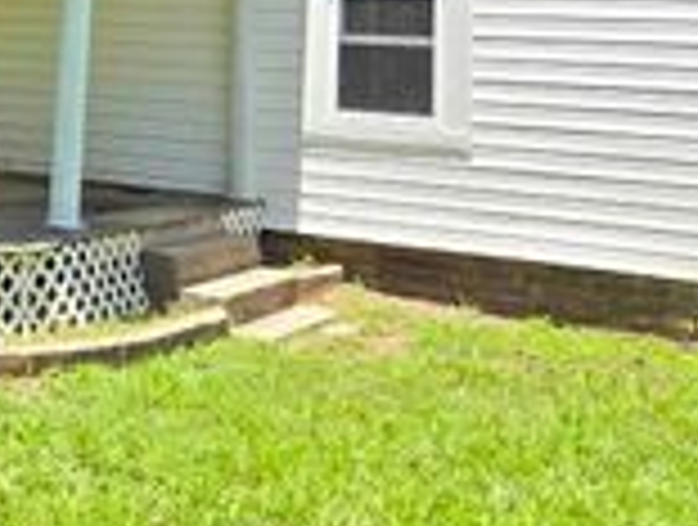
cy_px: -79
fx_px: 1496
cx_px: -167
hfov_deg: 23.7
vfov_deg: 19.0
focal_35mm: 74
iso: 25
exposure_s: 1/707
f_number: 1.8
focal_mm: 5.4
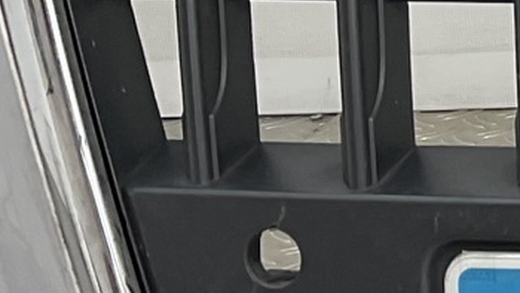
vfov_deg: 6.7
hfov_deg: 10.0
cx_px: 1348
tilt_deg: -18.8
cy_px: 117
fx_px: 2510
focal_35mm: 182
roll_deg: +0.4
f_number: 1.8
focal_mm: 3
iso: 16
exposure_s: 1/100
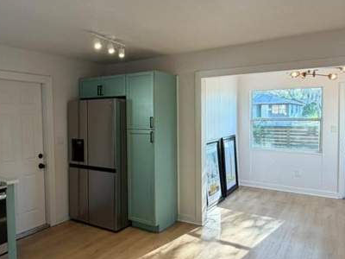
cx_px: 153
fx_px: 279
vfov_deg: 49.7
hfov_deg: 63.3
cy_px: 127
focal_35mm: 28
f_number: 2.2
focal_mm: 2.22
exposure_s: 1/120
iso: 160
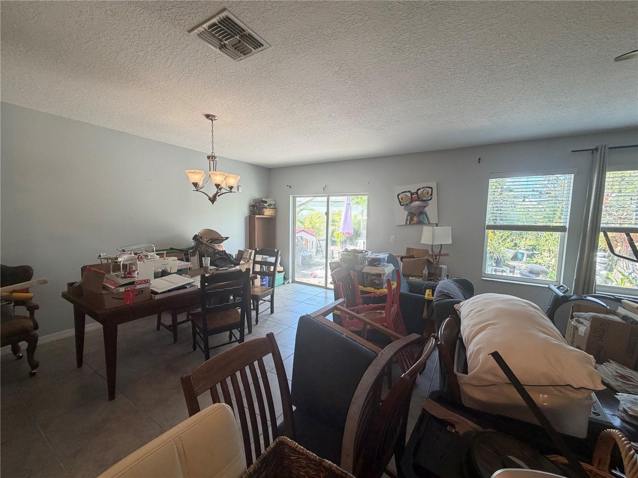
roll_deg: -1.5
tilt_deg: -5.3
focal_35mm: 14
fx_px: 258
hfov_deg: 102.1
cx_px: 319
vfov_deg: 85.7
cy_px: 239
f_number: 2.2
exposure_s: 1/120
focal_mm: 2.22
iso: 200
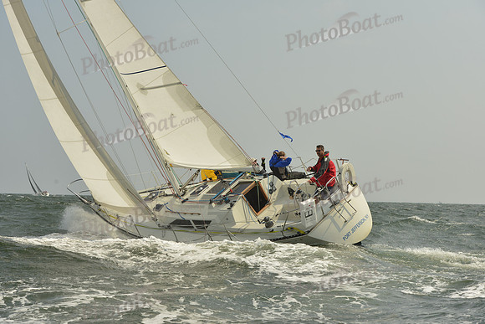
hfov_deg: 28.8
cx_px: 242
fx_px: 943
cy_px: 162
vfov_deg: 19.5
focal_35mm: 70
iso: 320
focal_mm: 70
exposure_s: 1/1250
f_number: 9
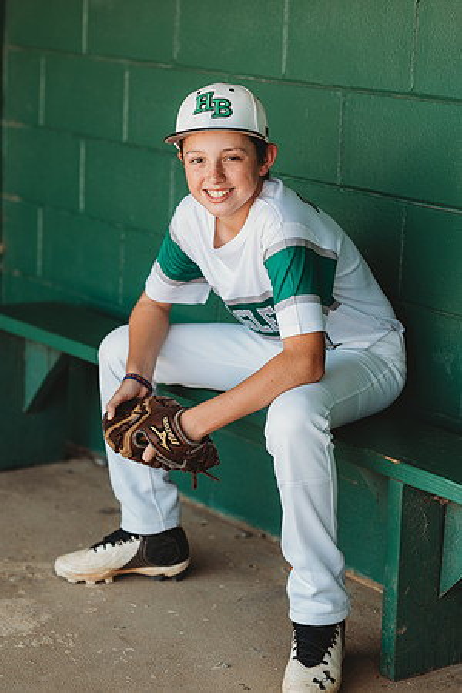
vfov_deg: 23.9
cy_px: 346
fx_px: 1636
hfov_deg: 16.1
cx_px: 231
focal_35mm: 85
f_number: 2.5
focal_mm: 85
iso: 160
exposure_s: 1/200
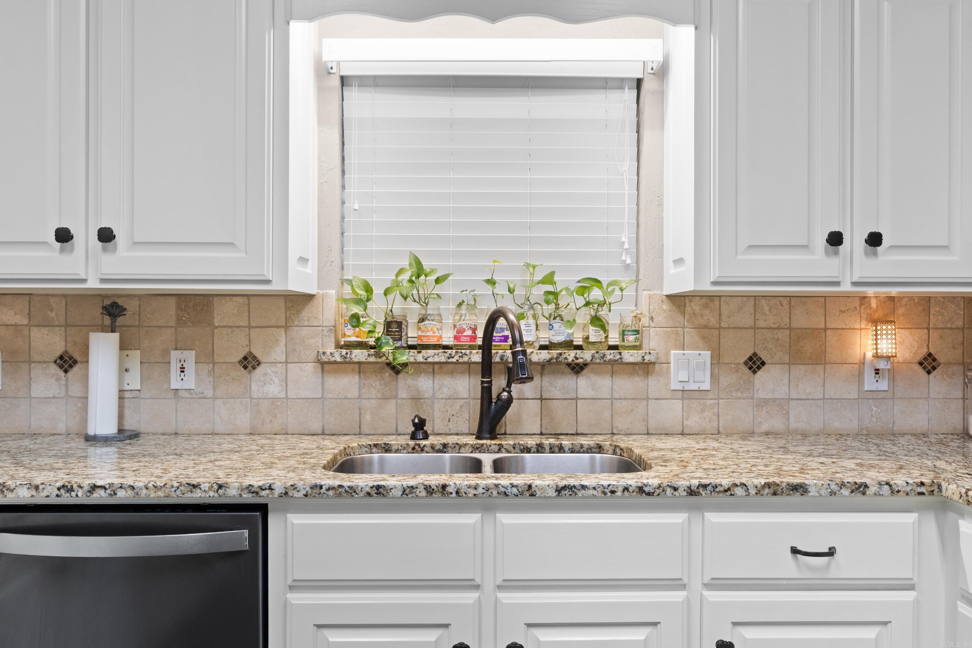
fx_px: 729
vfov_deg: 47.9
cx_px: 486
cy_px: 324
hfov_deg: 67.4
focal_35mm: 27
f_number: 8
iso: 320
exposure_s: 1/2
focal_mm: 18
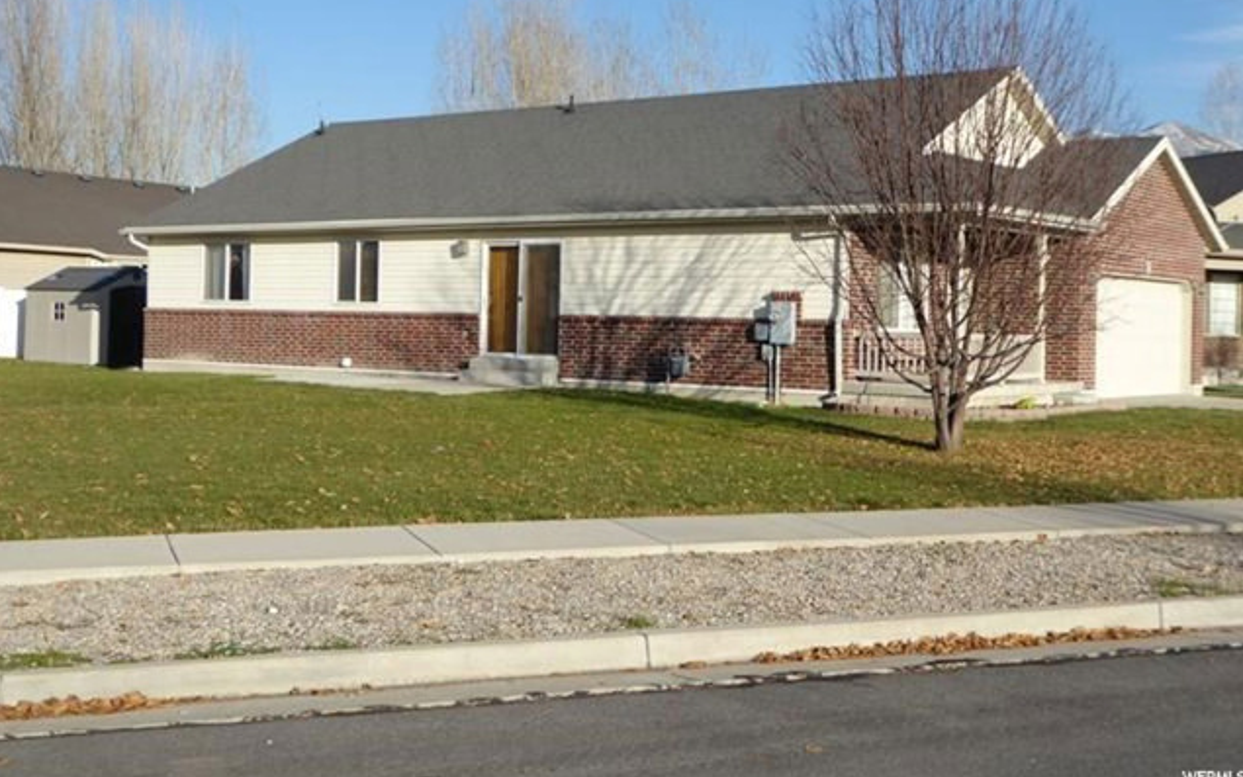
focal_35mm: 47
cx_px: 619
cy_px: 315
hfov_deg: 42.6
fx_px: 1592
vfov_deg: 27.4
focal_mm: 7.8
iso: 80
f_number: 3.9
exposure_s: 1/640
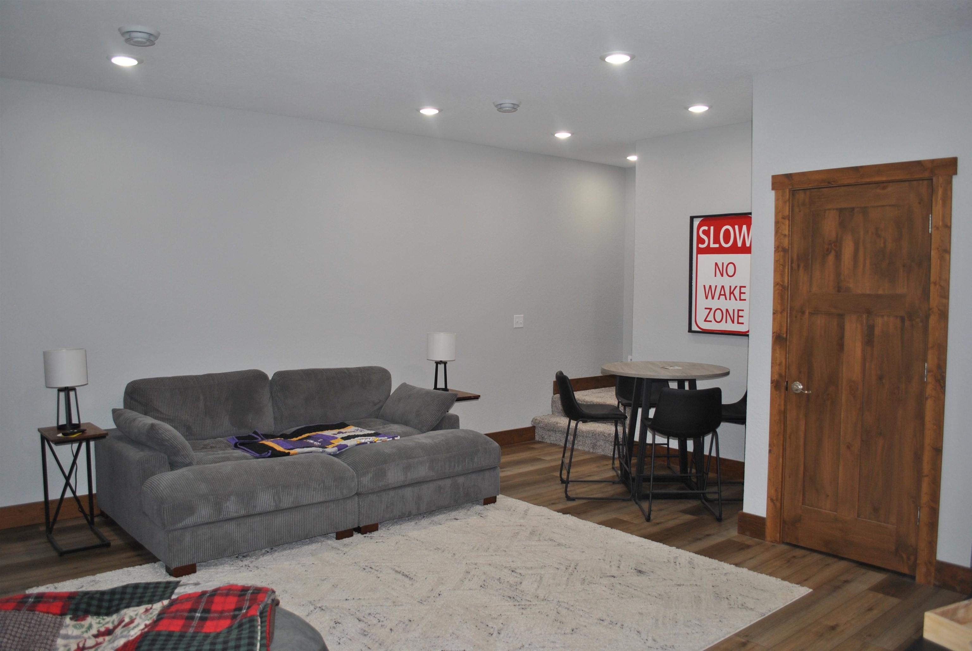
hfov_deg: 67.3
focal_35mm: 27
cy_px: 326
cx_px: 486
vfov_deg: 48.0
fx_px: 730
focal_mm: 18
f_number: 3.5
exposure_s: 1/60
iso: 200
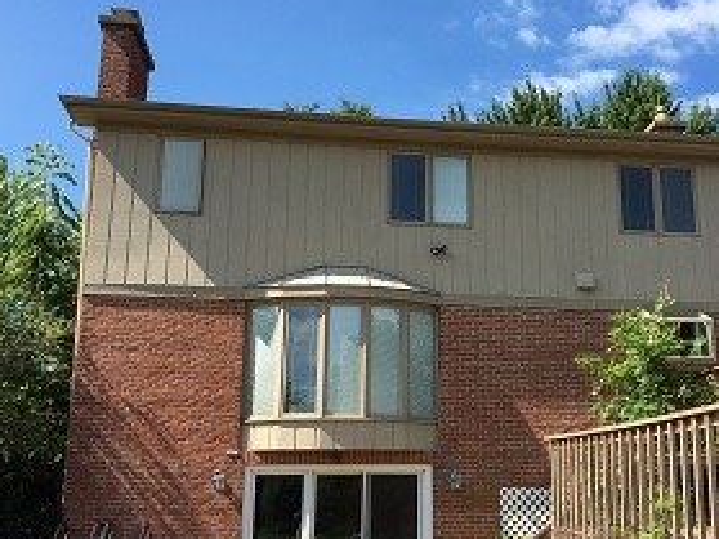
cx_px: 433
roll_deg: -0.6
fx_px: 872
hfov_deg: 44.6
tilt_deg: +14.0
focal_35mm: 42
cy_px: 288
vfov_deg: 34.3
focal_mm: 4.15
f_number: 2.2
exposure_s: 1/810
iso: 25
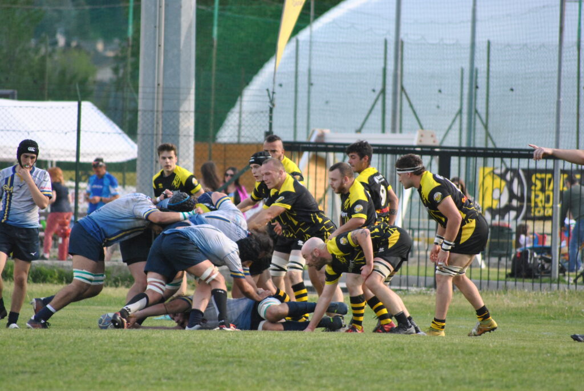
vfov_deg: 3.1
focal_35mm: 450
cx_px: 292
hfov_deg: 4.6
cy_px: 196
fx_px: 7314
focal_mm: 300
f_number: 5.6
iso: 640
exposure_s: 1/500
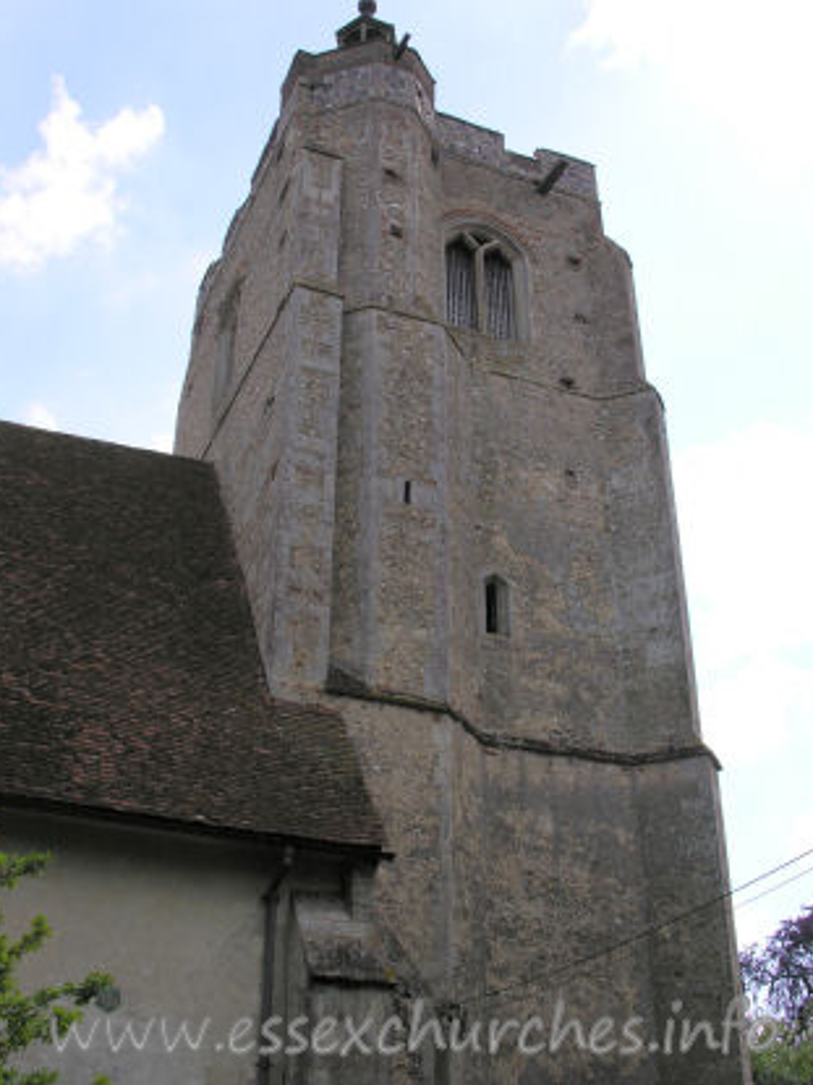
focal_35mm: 41
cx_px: 373
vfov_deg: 45.7
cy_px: 497
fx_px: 1285
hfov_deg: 35.1
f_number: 6.3
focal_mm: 9.5
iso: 50
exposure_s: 1/158
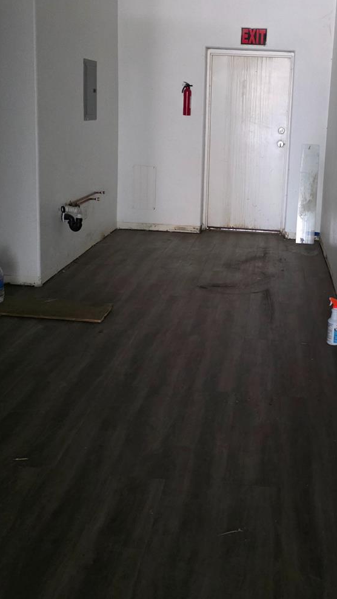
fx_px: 604
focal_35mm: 38
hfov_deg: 30.7
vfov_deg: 52.0
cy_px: 211
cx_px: 251
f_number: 1.7
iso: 1600
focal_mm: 6.3
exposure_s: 1/120
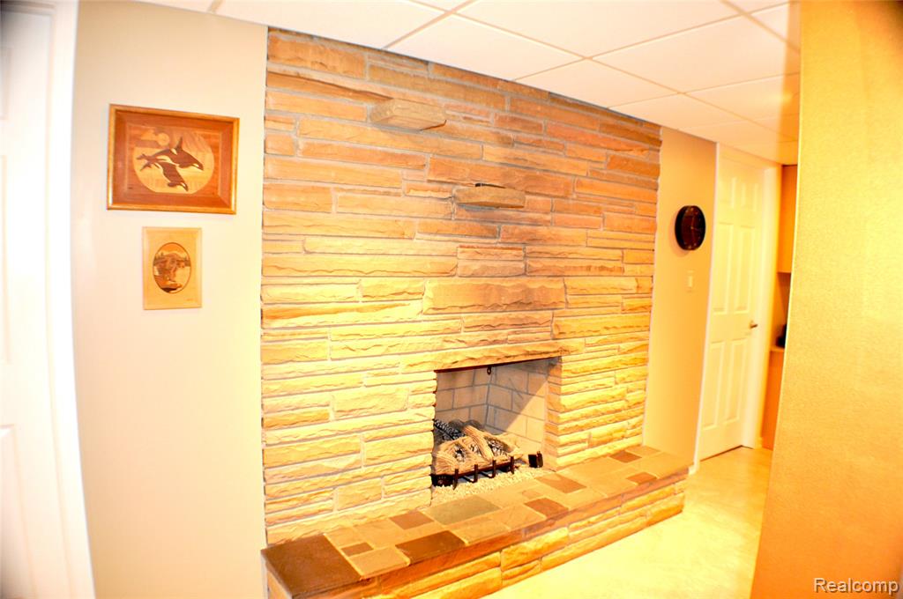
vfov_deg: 43.5
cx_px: 452
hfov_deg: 62.0
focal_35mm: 30
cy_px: 300
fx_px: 752
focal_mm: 20
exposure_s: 1/60
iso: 640
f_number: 3.8
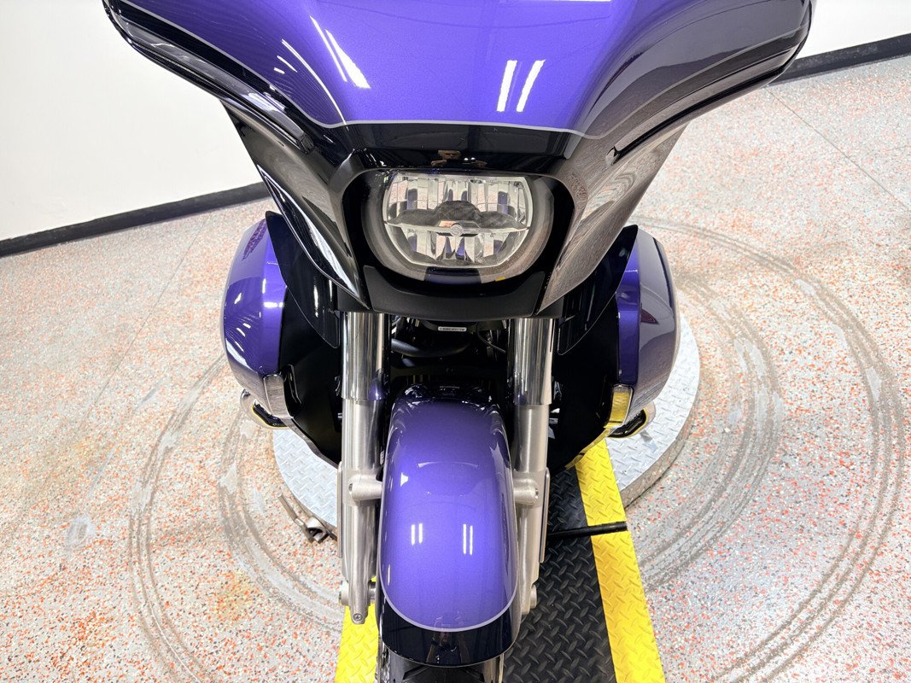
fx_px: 684
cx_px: 456
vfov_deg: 53.1
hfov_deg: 67.3
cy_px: 342
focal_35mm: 26
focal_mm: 5.96
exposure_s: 1/120
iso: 80
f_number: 1.6
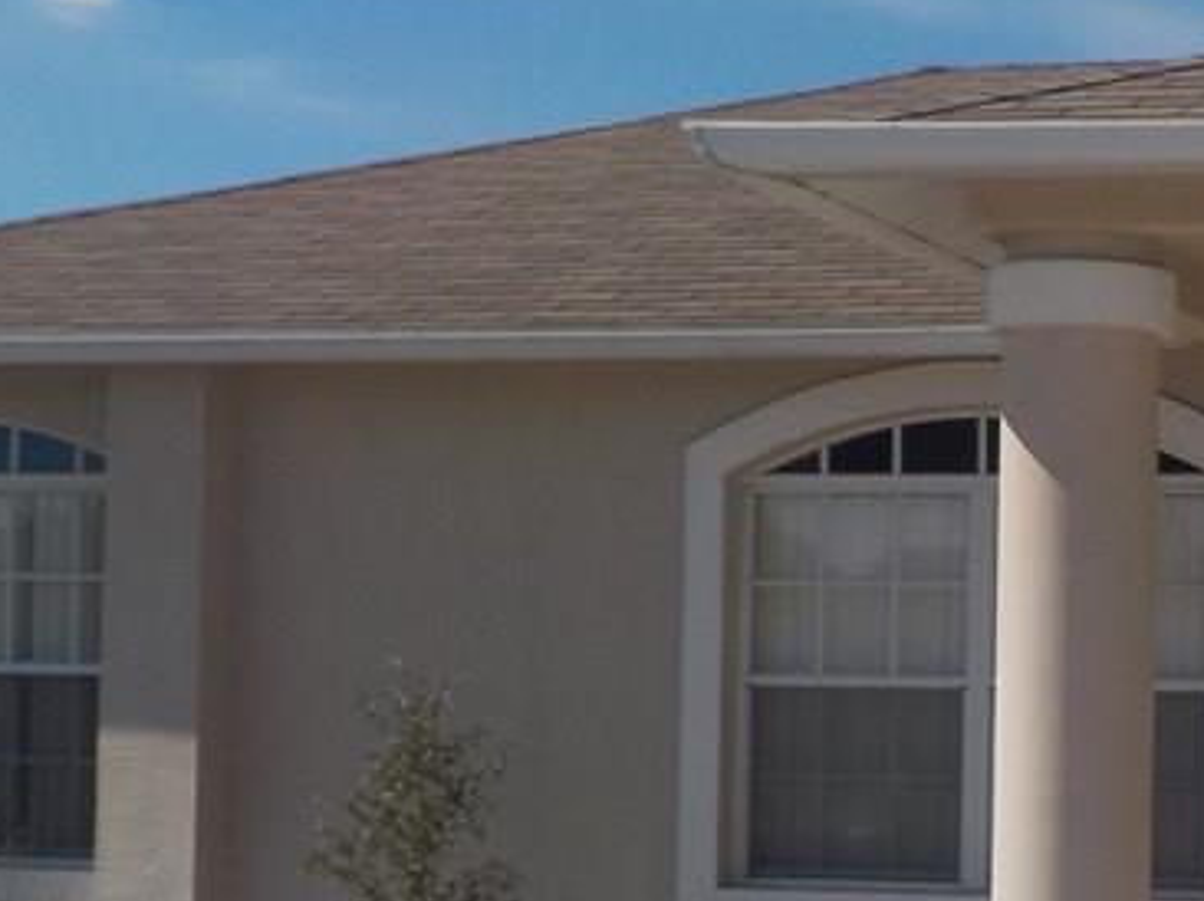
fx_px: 2920
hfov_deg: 21.6
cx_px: 1454
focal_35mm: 84
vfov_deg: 17.4
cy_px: 743
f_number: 6.6
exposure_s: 1/640
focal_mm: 4.1
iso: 125
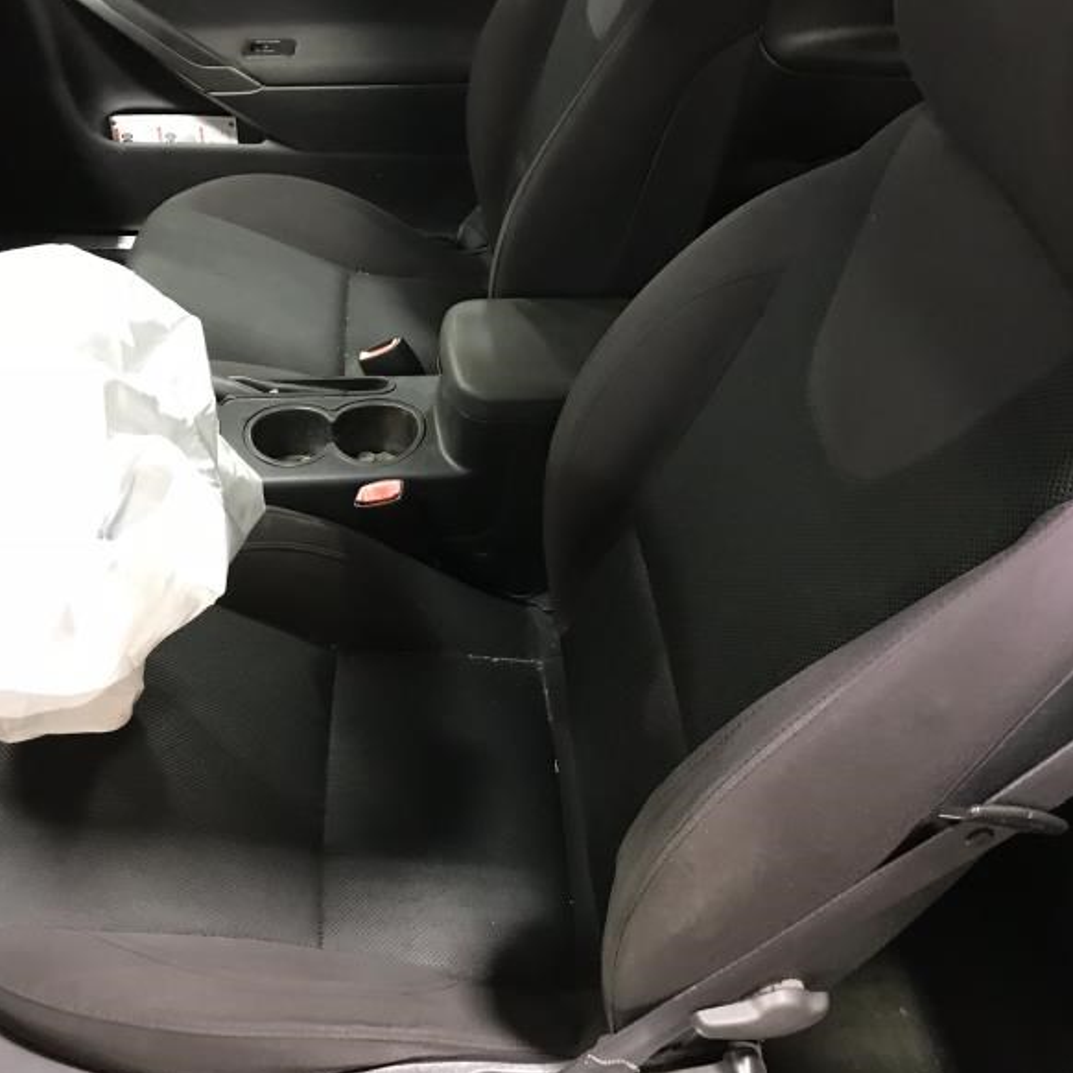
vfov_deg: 48.4
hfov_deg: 48.4
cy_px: 546
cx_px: 516
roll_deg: -7.5
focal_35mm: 34
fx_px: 1192
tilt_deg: -42.5
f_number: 1.8
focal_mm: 3.99
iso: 100
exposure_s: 1/11
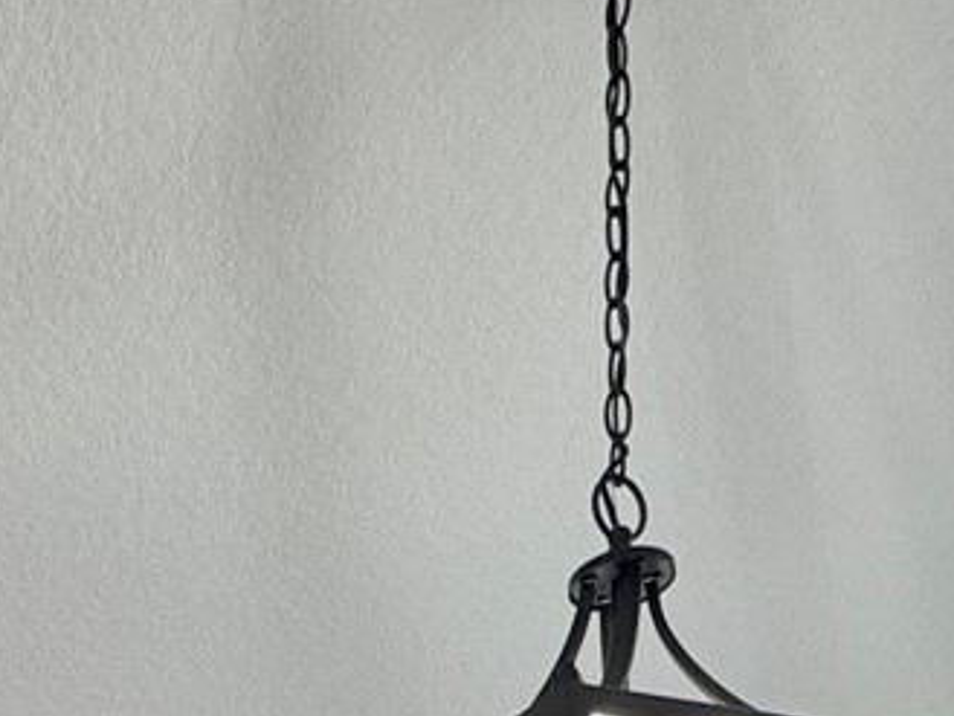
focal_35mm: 68
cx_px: -110
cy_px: 1600
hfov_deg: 26.2
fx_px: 1875
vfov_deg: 15.2
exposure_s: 1/120
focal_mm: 2.22
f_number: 2.2
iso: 125
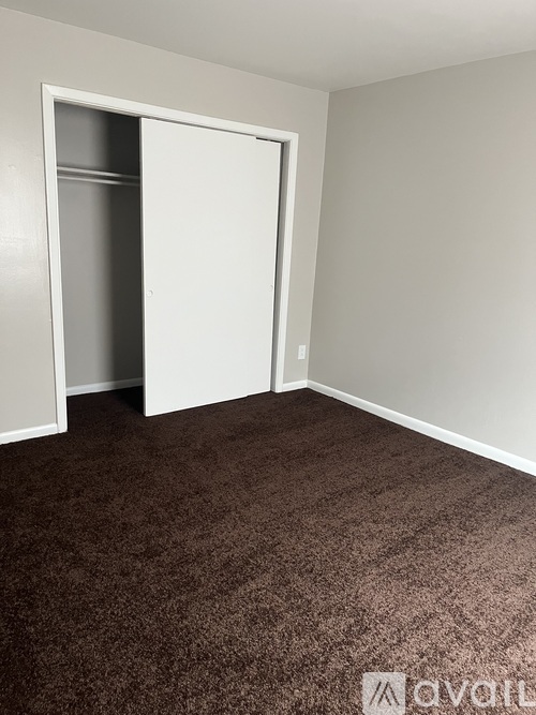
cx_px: 268
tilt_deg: -13.8
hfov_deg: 53.0
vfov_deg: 67.3
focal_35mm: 26
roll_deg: -3.2
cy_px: 358
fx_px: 537
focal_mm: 5.1
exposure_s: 1/60
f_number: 1.6
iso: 400
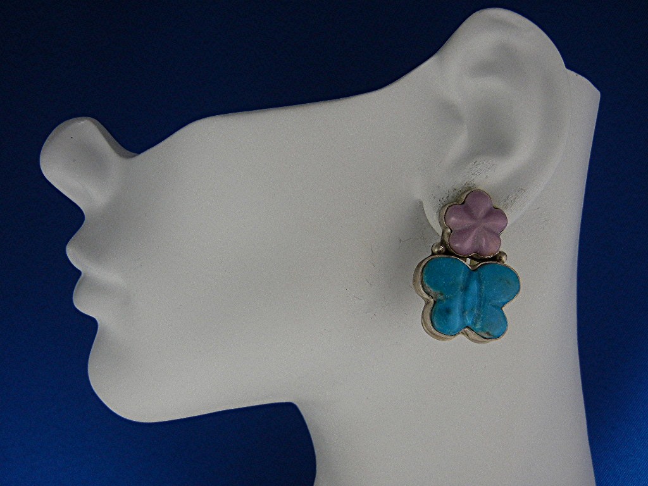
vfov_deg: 32.2
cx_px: 324
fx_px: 842
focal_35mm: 45
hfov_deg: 42.1
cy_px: 243
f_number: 3.8
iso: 261
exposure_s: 1/60
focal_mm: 8.1
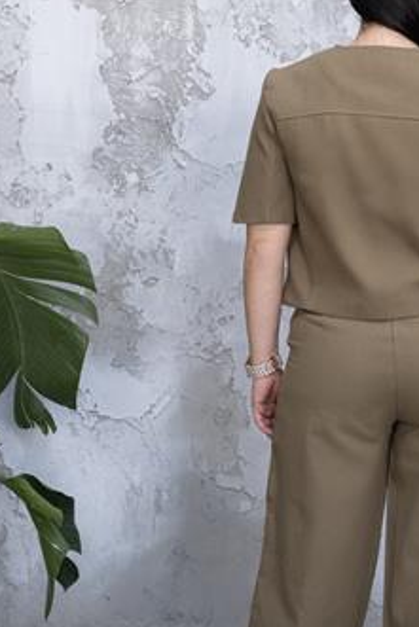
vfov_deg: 19.1
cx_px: 337
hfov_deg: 12.8
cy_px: 396
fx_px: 1866
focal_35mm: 107
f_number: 4.5
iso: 320
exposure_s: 1/125
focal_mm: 39.3
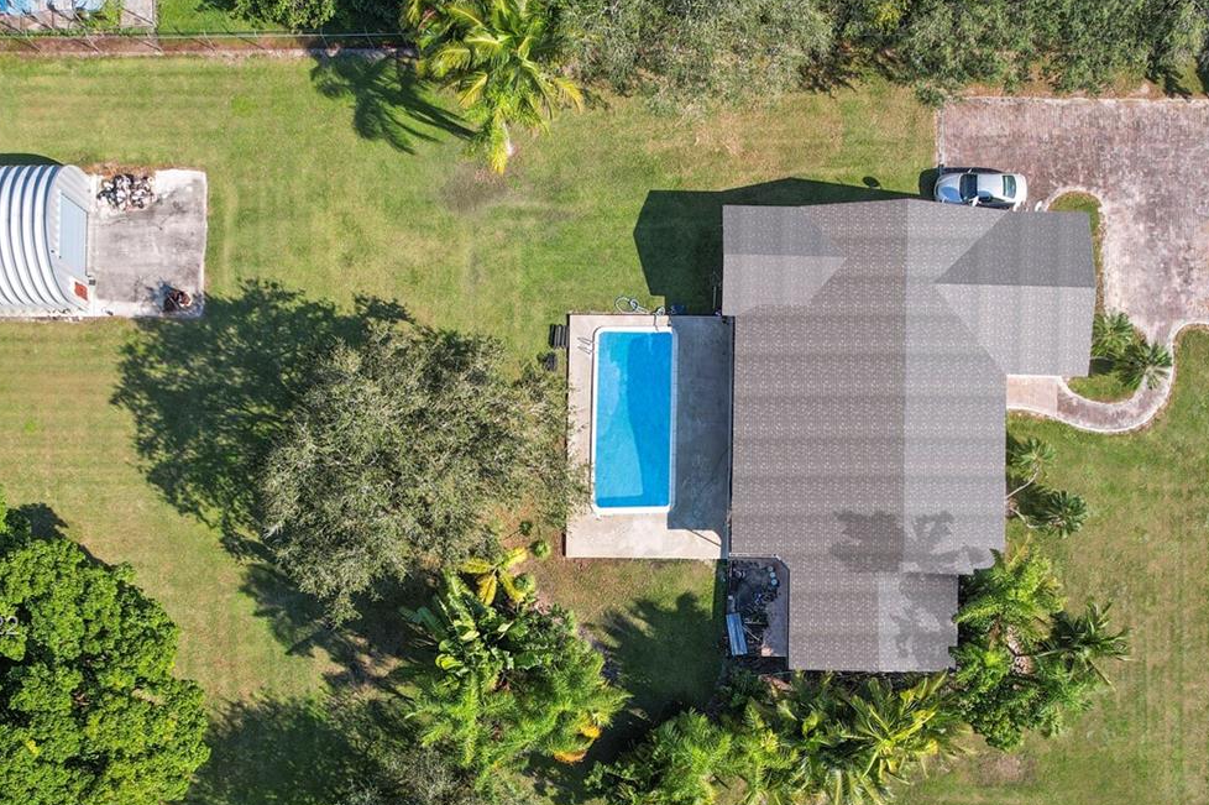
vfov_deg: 35.8
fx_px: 1208
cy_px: 628
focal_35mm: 36
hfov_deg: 53.2
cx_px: 613
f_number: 2.8
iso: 100
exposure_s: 1/1000
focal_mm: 8.38
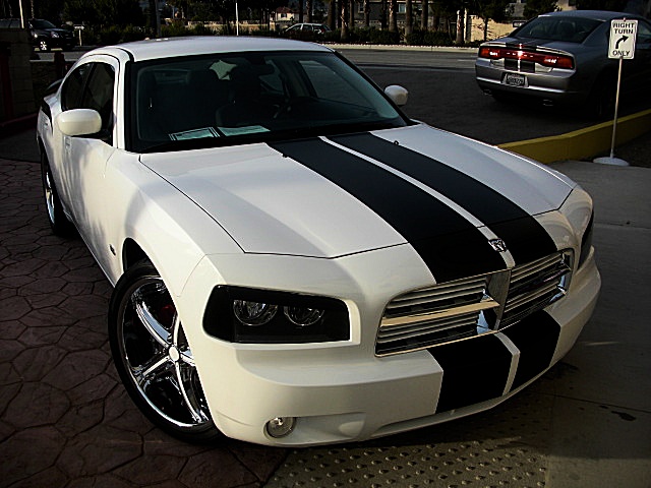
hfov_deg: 51.4
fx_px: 677
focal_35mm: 36
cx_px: 326
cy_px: 244
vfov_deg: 39.7
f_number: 2.8
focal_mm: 6.3
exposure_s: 1/640
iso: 50
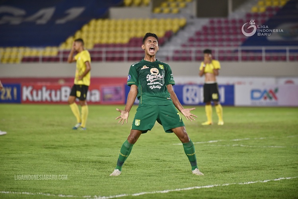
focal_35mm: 200
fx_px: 1656
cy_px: 100
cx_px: 149
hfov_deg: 10.3
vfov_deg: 6.9
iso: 500
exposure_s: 1/1000
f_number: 2.8
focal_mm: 200
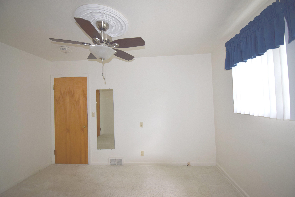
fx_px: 123
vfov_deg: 77.3
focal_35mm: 15
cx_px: 148
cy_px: 98
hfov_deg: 100.4
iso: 800
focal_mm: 10
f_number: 5
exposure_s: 1/100
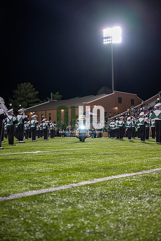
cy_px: 120
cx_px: 80
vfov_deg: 46.4
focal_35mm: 42
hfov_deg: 31.9
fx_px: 282
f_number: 3.2
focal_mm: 42
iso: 1250
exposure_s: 1/500
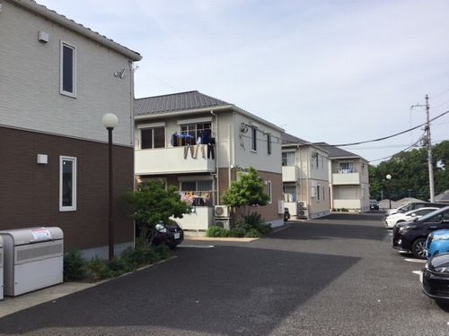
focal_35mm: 31
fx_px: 402
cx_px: 224
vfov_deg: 45.4
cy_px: 168
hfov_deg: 58.4
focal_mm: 3.3
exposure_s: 1/1631
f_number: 2.4
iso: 25
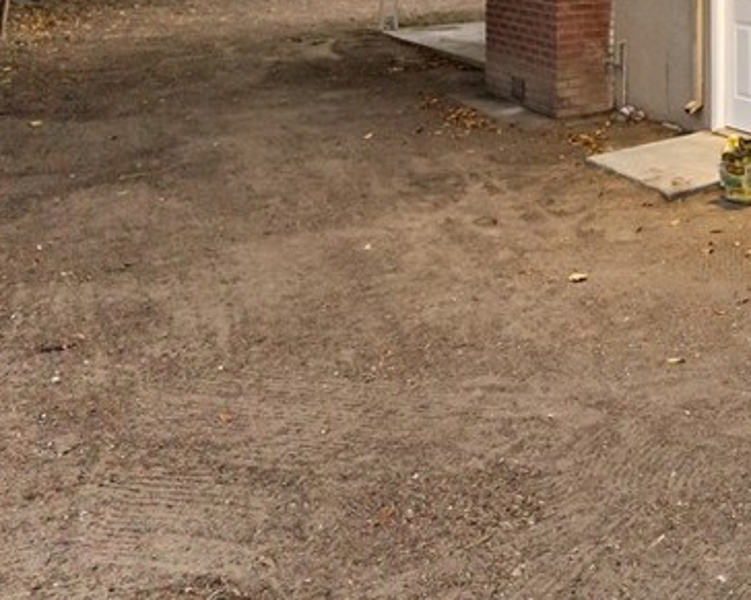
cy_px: -51
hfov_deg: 37.6
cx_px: 893
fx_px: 822
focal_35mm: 37
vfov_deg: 34.9
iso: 1250
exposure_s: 1/160
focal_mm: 14
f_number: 3.5
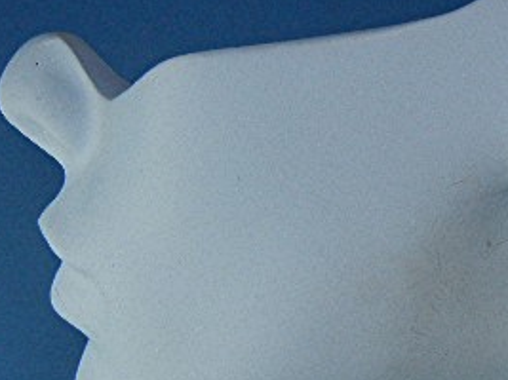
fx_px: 1056
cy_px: 268
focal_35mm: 72
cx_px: 462
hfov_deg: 26.1
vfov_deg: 20.3
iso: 164
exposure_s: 1/30
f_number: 7
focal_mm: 5.4
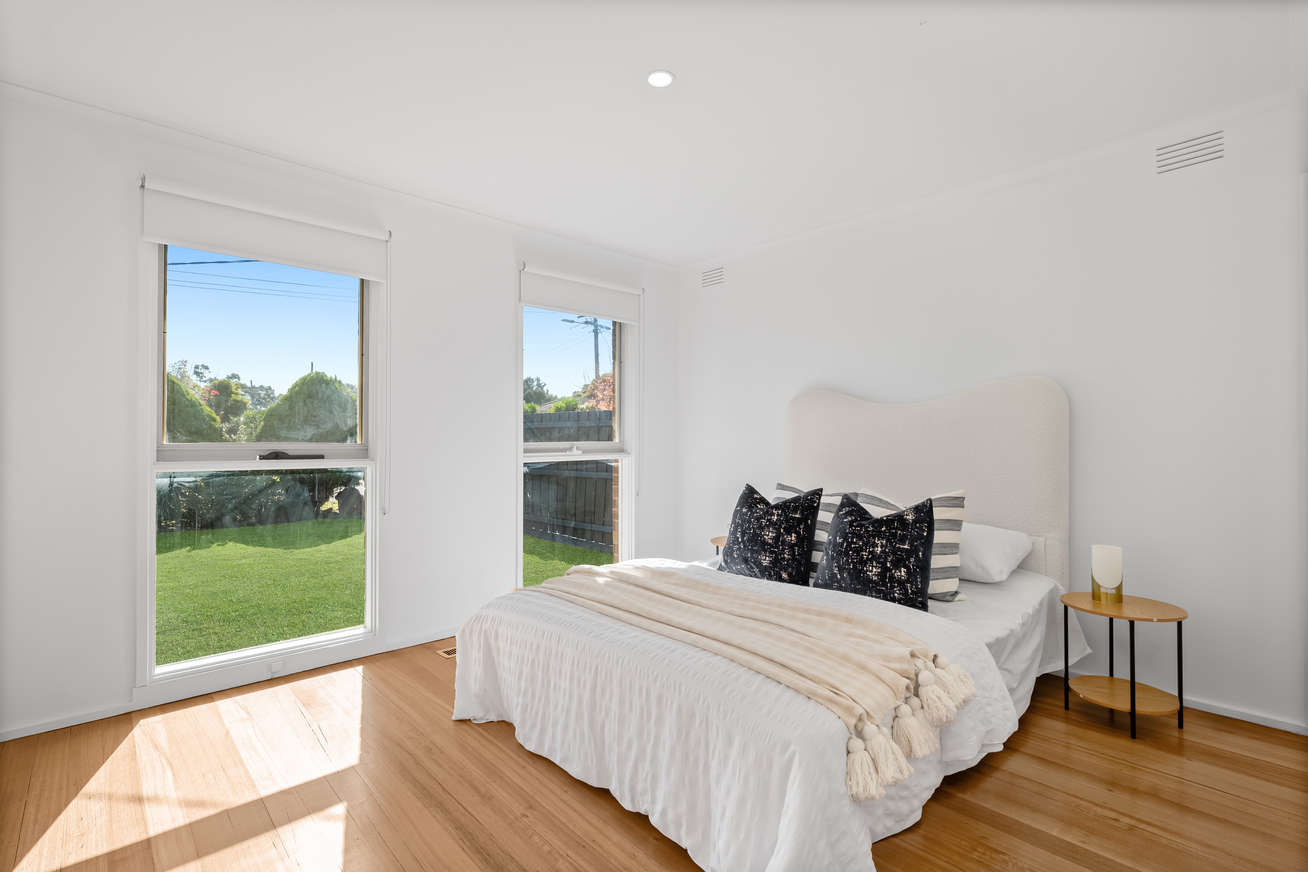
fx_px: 581
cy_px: 436
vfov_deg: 73.7
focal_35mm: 16
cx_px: 654
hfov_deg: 96.7
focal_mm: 16
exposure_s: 1/80
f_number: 8
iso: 400
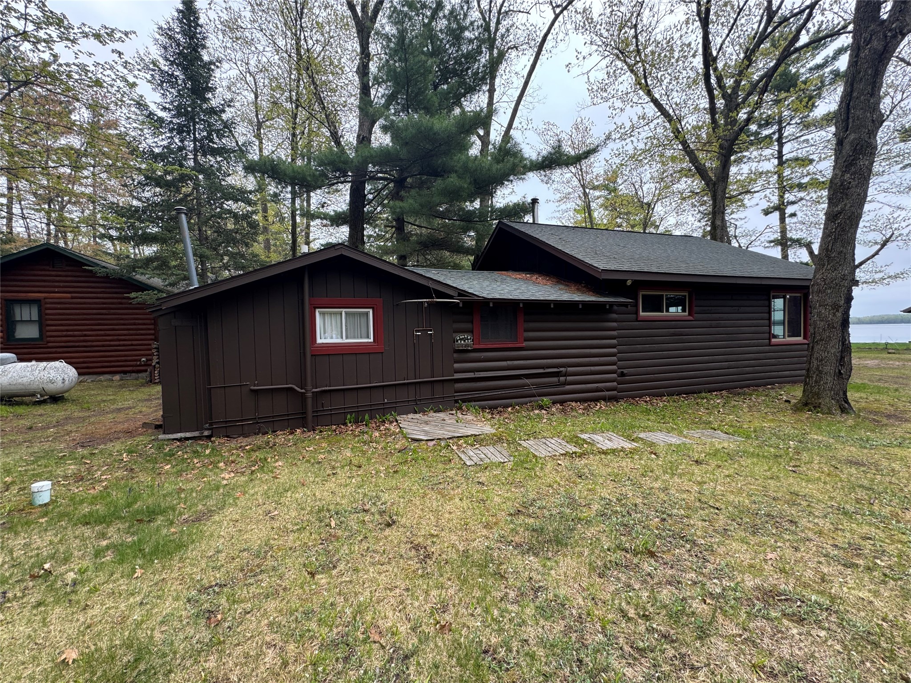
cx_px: 456
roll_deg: +0.5
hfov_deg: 102.1
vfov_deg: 85.7
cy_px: 342
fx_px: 368
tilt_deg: -2.1
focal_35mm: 14
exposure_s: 1/122
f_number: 2.2
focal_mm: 2.22
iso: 40
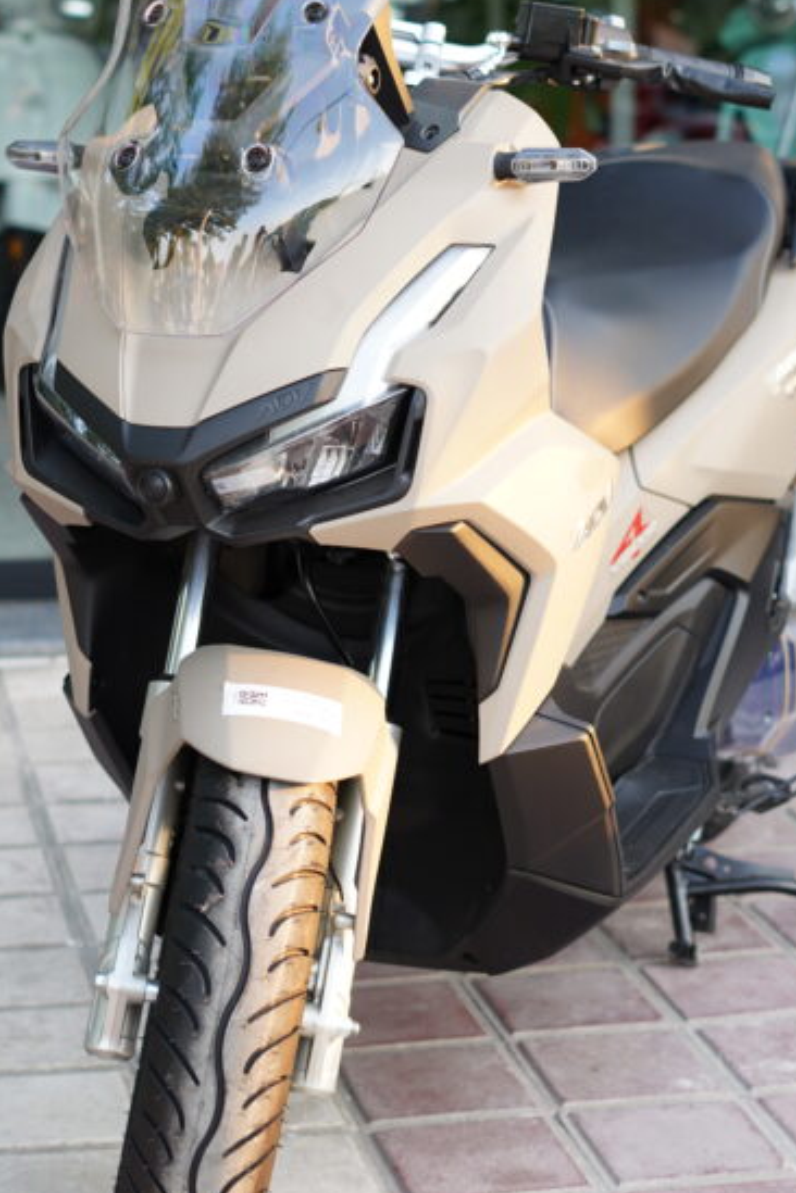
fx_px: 2719
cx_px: 368
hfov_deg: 16.7
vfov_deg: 24.7
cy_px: 413
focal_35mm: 82
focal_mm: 50
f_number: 2.8
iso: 160
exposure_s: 1/80
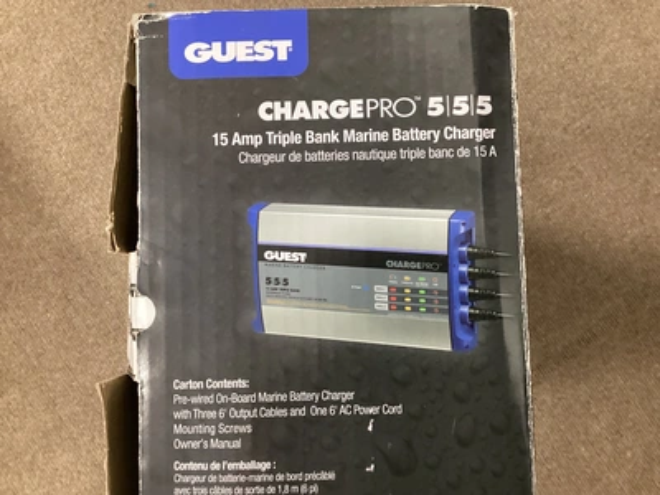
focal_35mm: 31
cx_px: 330
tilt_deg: -85.4
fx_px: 591
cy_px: 248
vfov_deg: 45.4
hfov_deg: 58.4
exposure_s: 1/25
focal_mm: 3.3
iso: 320
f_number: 2.4
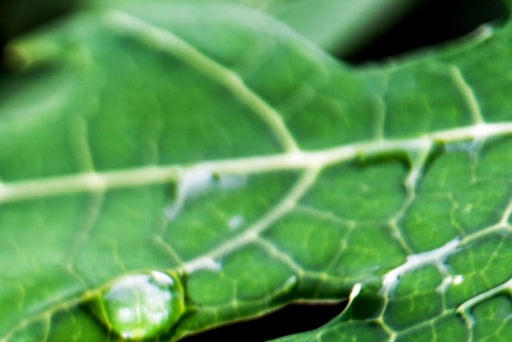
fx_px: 15977
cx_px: -739
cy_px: 921
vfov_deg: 1.2
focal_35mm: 1123
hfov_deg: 1.8
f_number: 2.8
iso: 100
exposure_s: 1/50
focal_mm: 200
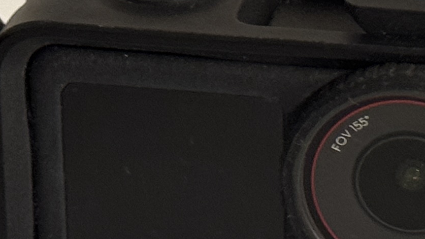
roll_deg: +0.9
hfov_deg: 8.5
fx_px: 2840
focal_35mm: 252
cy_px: -87
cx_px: 427
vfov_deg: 4.8
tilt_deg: -23.9
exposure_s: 1/33
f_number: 1.78
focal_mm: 6.76
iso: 400
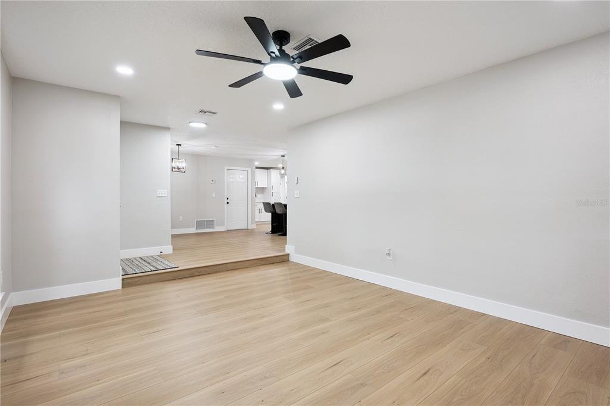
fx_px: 296
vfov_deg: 68.8
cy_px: 203
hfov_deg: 91.6
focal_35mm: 18
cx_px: 305
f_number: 9
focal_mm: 17.5
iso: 200
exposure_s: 1/6
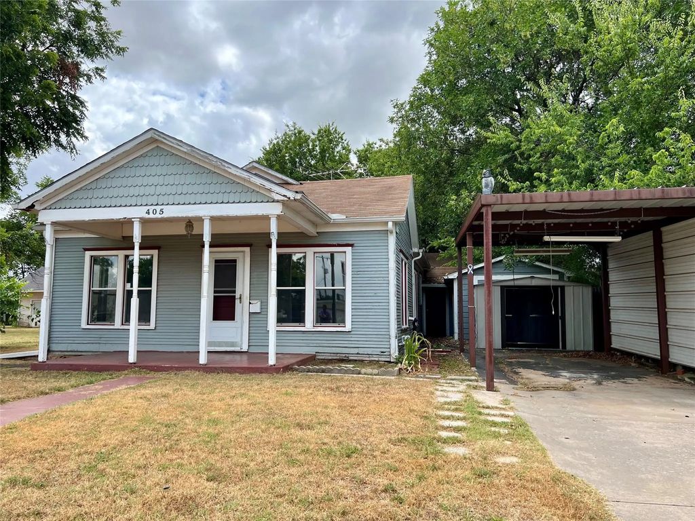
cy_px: 260
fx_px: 522
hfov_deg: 67.3
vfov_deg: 53.1
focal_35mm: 26
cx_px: 348
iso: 50
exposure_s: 1/2008
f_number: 1.5
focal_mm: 5.7
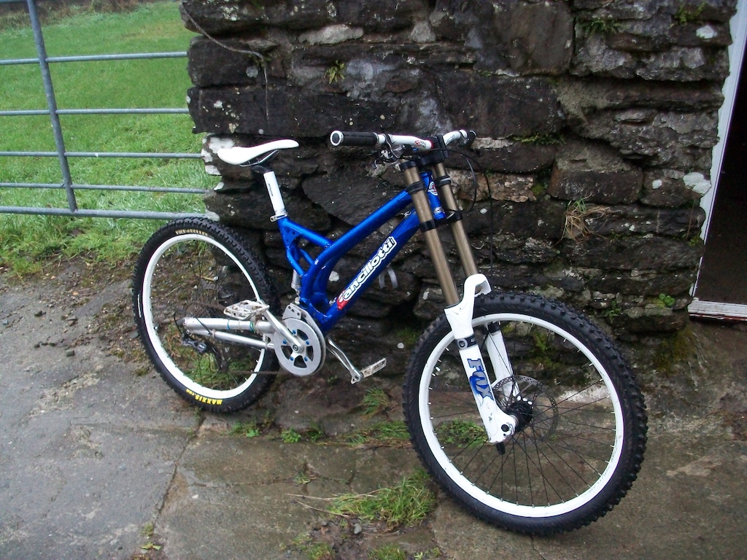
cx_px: 374
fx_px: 734
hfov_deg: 54.0
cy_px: 280
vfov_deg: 41.8
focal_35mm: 34
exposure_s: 1/125
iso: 207
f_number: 2.8
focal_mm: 5.7
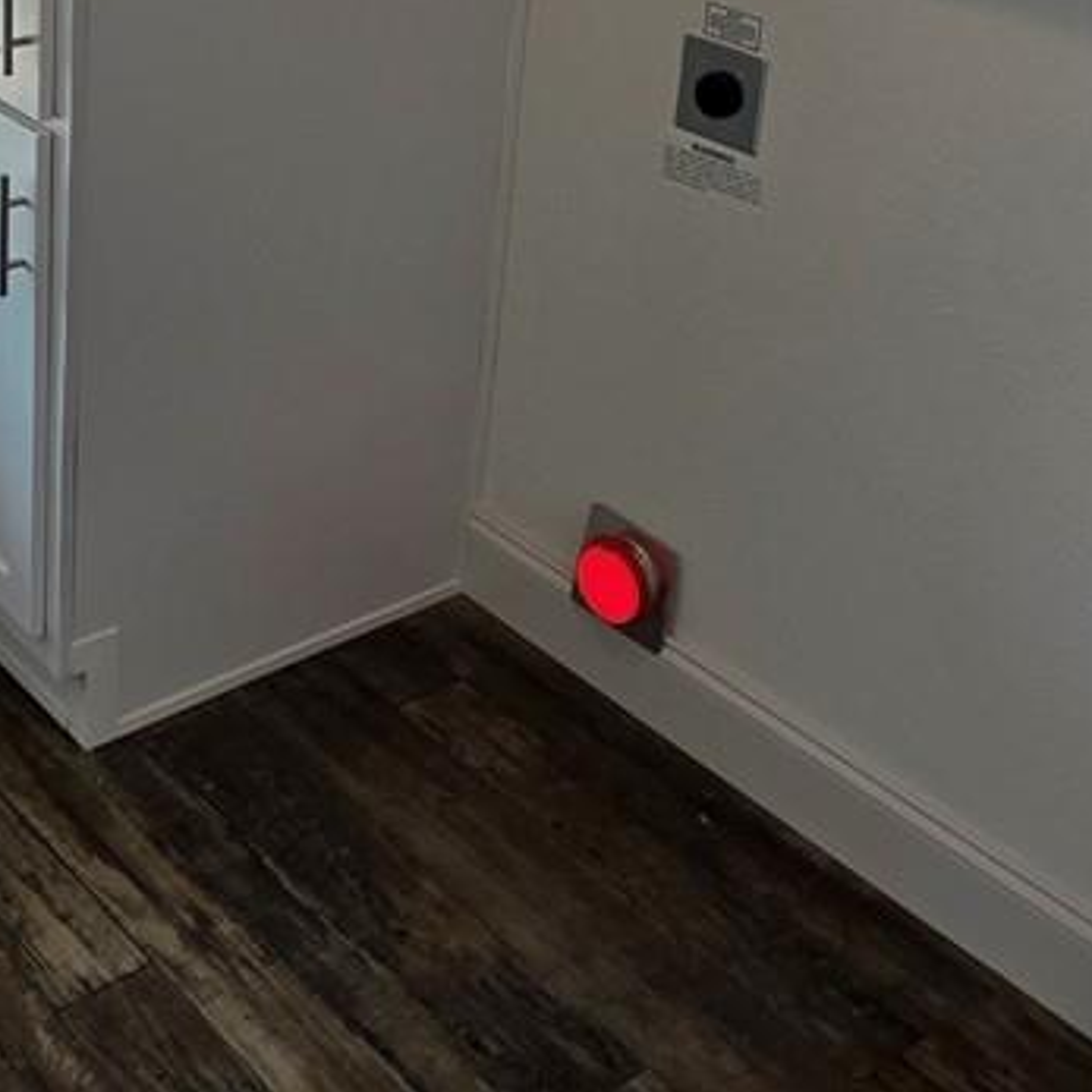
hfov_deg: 30.5
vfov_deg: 30.5
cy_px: 63
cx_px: 72
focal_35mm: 53
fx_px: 1892
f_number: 1.9
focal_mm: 2.2
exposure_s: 1/120
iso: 25
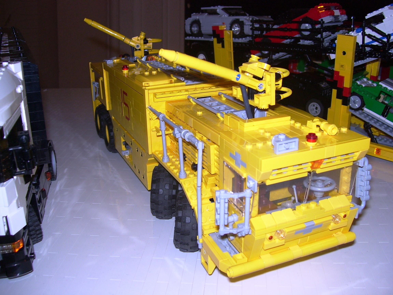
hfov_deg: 51.4
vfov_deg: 39.7
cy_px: 148
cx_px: 196
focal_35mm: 36
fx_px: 409
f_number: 2.7
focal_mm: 6
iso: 80
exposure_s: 1/60
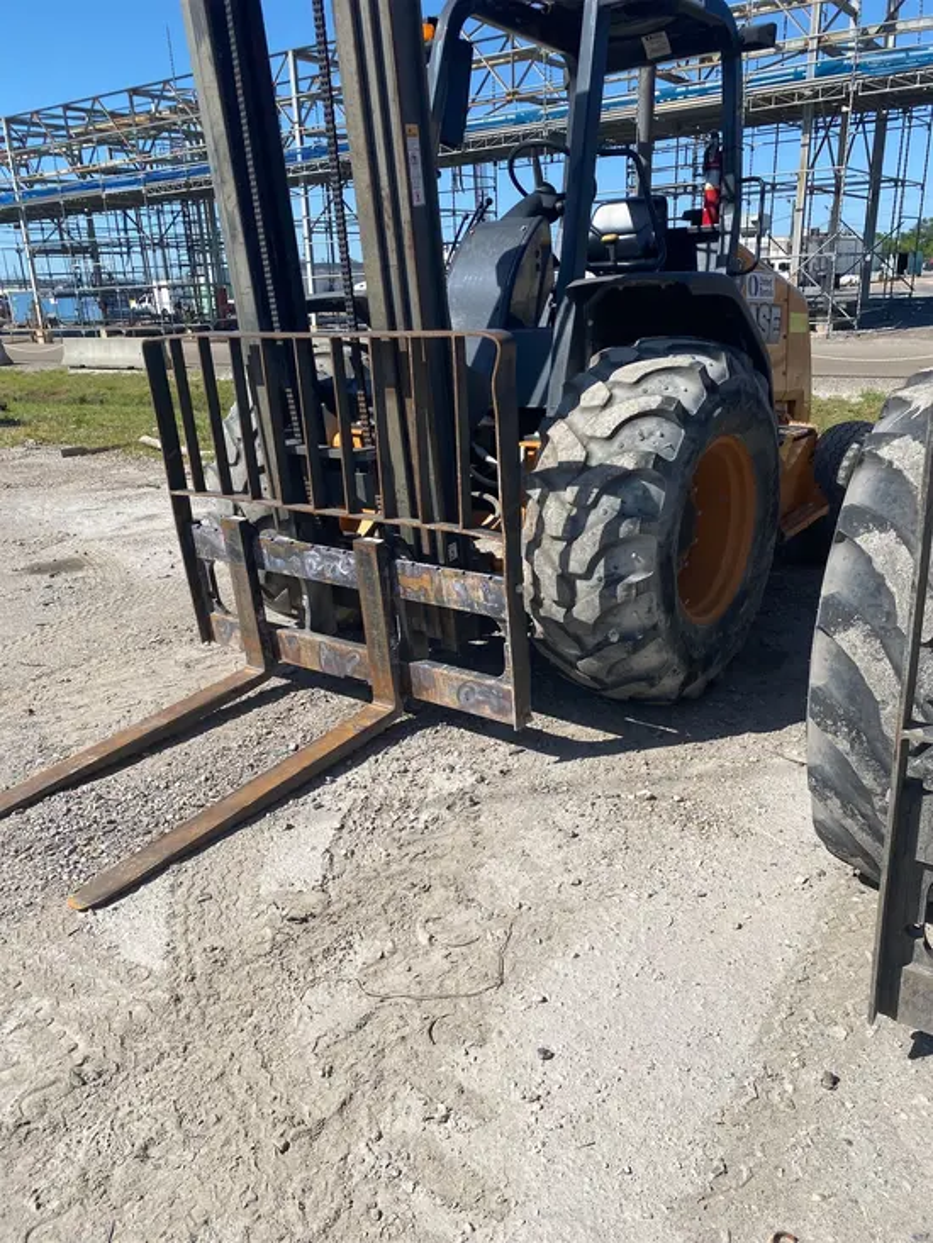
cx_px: 466
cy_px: 622
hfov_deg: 53.1
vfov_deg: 67.3
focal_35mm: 26
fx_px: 934
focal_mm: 4.25
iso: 32
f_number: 1.8
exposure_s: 1/2513
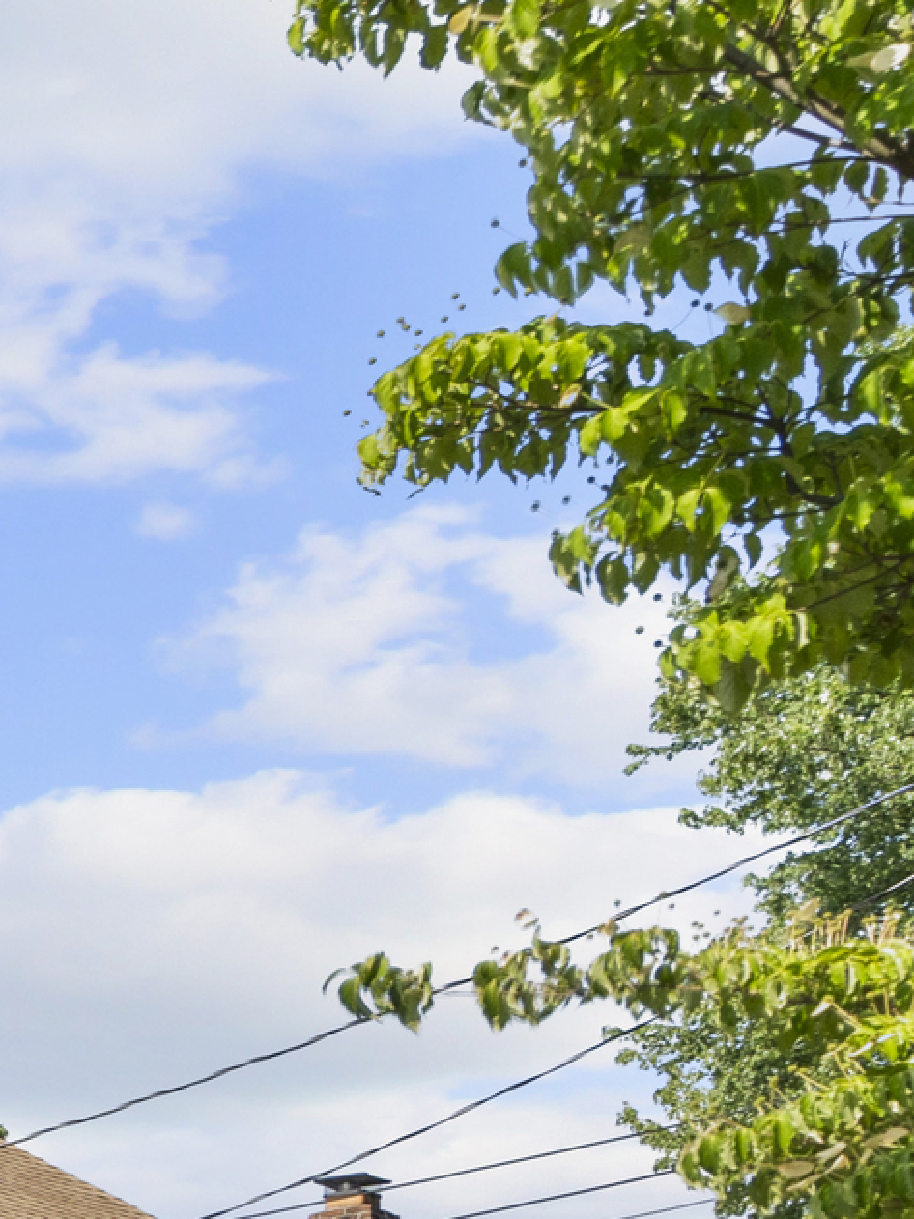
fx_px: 3134
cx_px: -1764
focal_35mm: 89
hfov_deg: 11.1
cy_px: 1437
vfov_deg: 20.7
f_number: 9
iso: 200
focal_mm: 19
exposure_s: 1/50
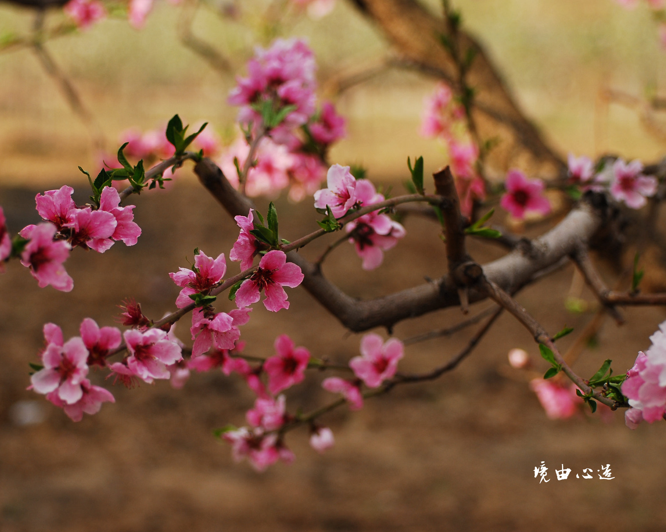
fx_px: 2345
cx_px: 282
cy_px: 268
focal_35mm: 119
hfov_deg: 16.2
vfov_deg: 13.0
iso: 100
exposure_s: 1/320
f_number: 4.5
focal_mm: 70
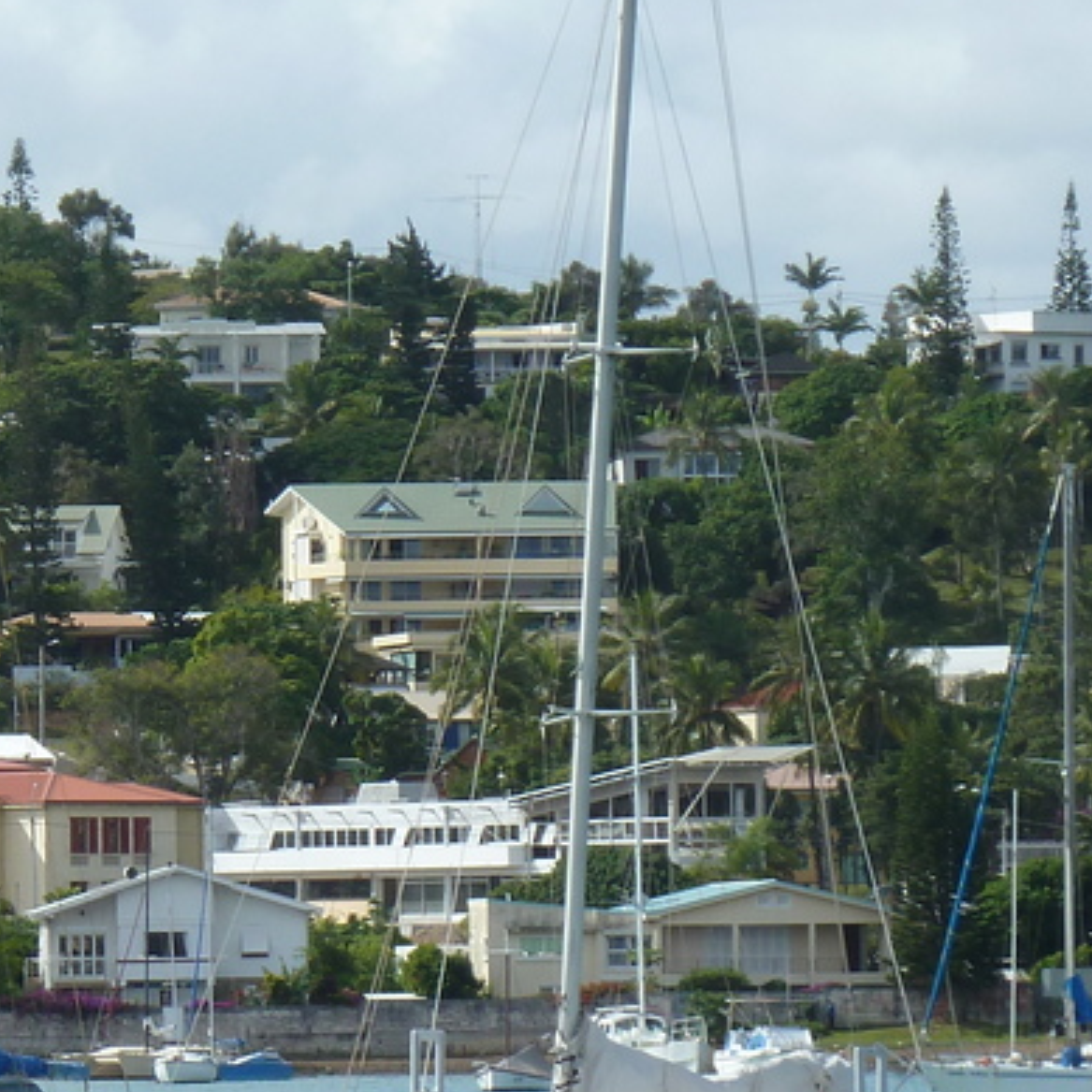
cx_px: -230
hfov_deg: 4.7
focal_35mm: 374
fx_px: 13348
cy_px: 640
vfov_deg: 4.7
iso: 80
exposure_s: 1/500
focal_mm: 22.5
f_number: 5
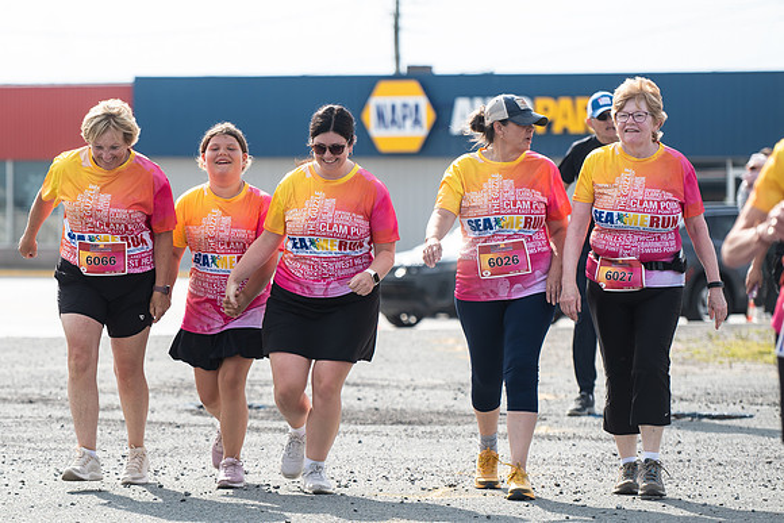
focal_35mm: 193
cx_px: 243
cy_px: 230
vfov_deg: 7.1
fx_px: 4212
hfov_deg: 10.6
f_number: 4.5
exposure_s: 1/1600
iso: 250
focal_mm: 140
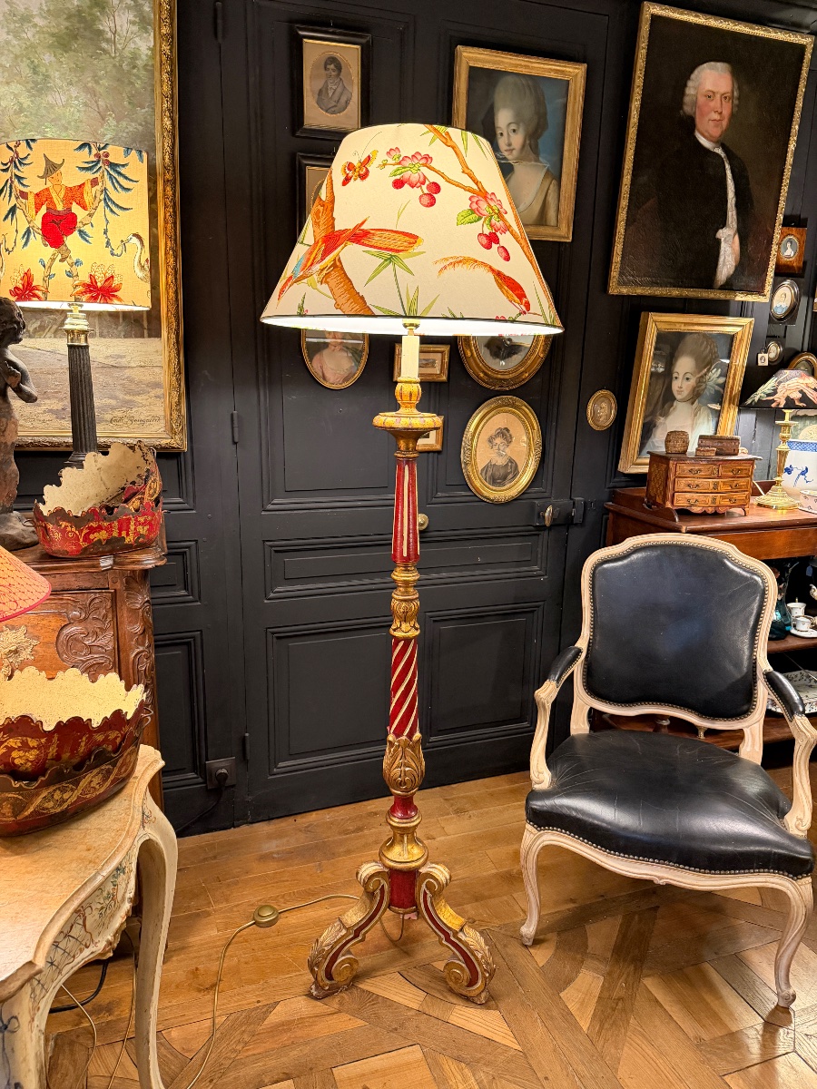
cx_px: 408
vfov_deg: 71.6
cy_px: 544
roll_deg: -1.4
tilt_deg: -12.3
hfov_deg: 56.8
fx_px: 755
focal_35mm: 24
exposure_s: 1/50
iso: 640
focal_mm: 6.76
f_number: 1.78
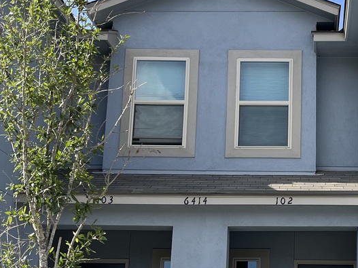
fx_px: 734
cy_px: 191
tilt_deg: +13.1
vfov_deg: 20.6
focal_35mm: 71
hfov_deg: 26.7
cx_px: 305
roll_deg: -0.8
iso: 50
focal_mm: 5.1
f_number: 1.6
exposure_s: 1/1862
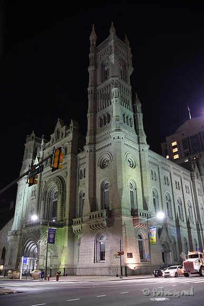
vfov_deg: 67.4
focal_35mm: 27
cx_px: 102
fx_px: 229
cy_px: 153
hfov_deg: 48.0
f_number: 3.5
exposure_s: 1/8
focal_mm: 18
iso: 800
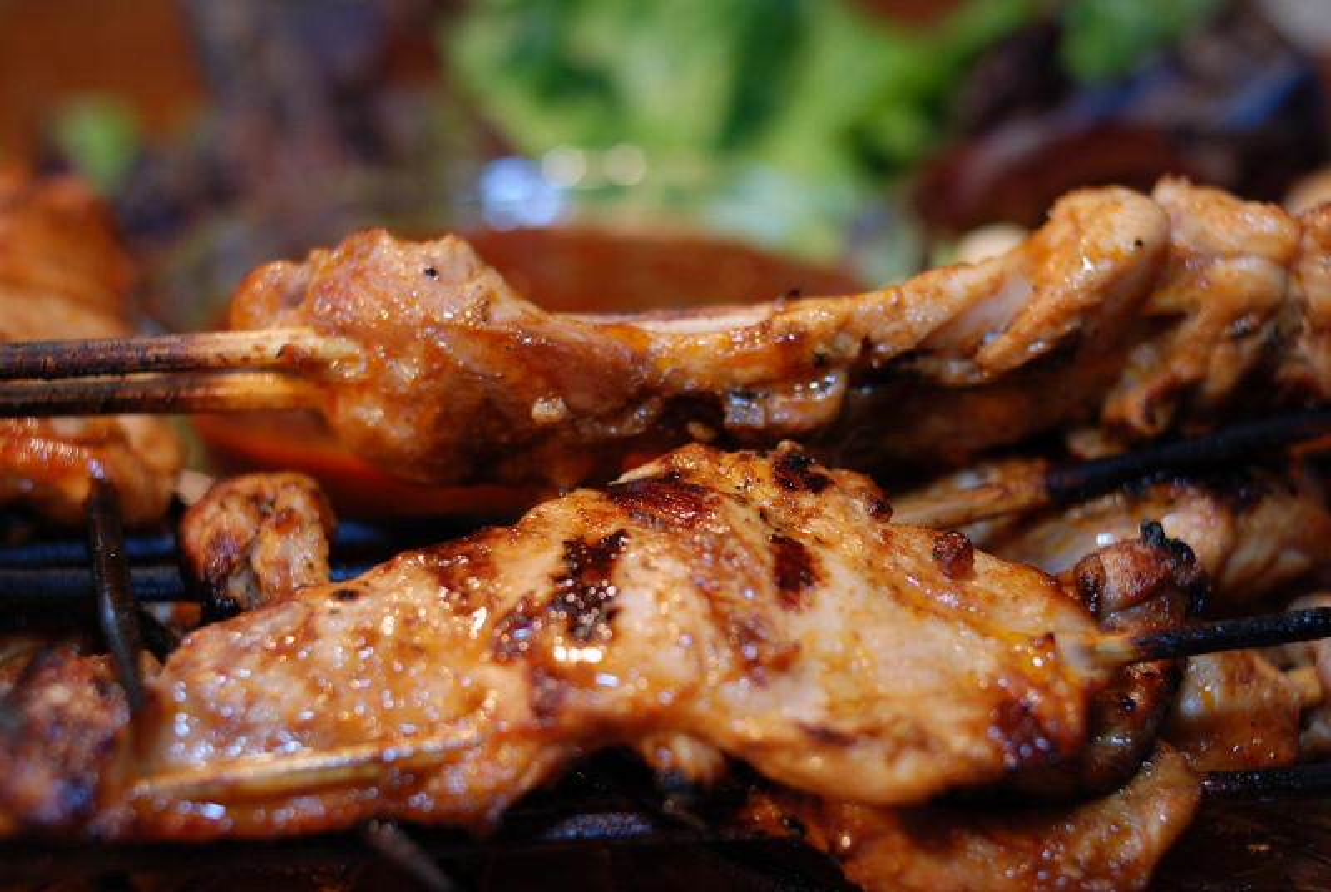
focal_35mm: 52
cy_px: 446
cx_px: 666
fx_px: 1944
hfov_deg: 37.8
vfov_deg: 25.8
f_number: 3.2
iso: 160
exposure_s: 1/40
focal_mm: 35
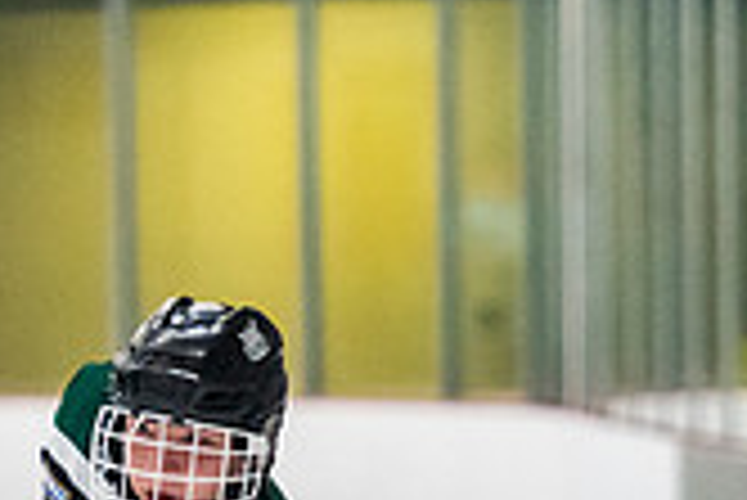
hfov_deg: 2.4
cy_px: 845
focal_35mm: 846
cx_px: 46
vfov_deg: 1.6
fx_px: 17569
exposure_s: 1/640
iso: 3200
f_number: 3.2
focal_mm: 145
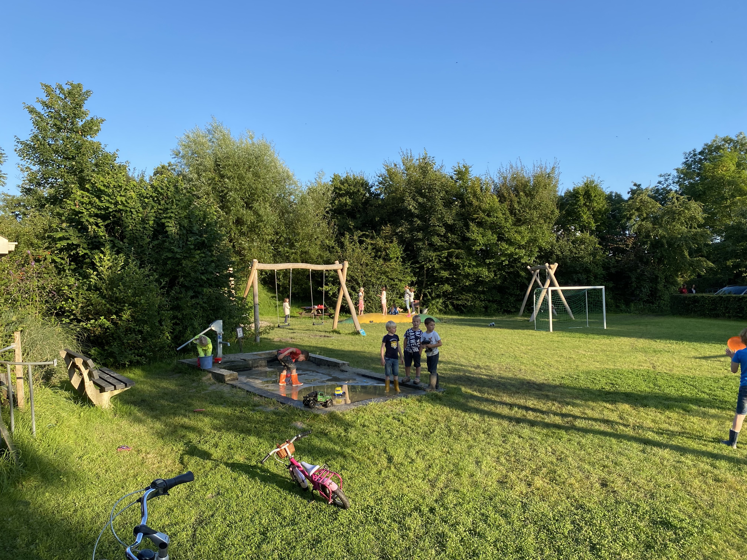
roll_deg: +0.9
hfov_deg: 67.3
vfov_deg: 53.1
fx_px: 561
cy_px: 280
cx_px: 374
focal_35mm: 26
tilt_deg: +0.7
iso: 32
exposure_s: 1/1016
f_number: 1.8
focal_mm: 4.25
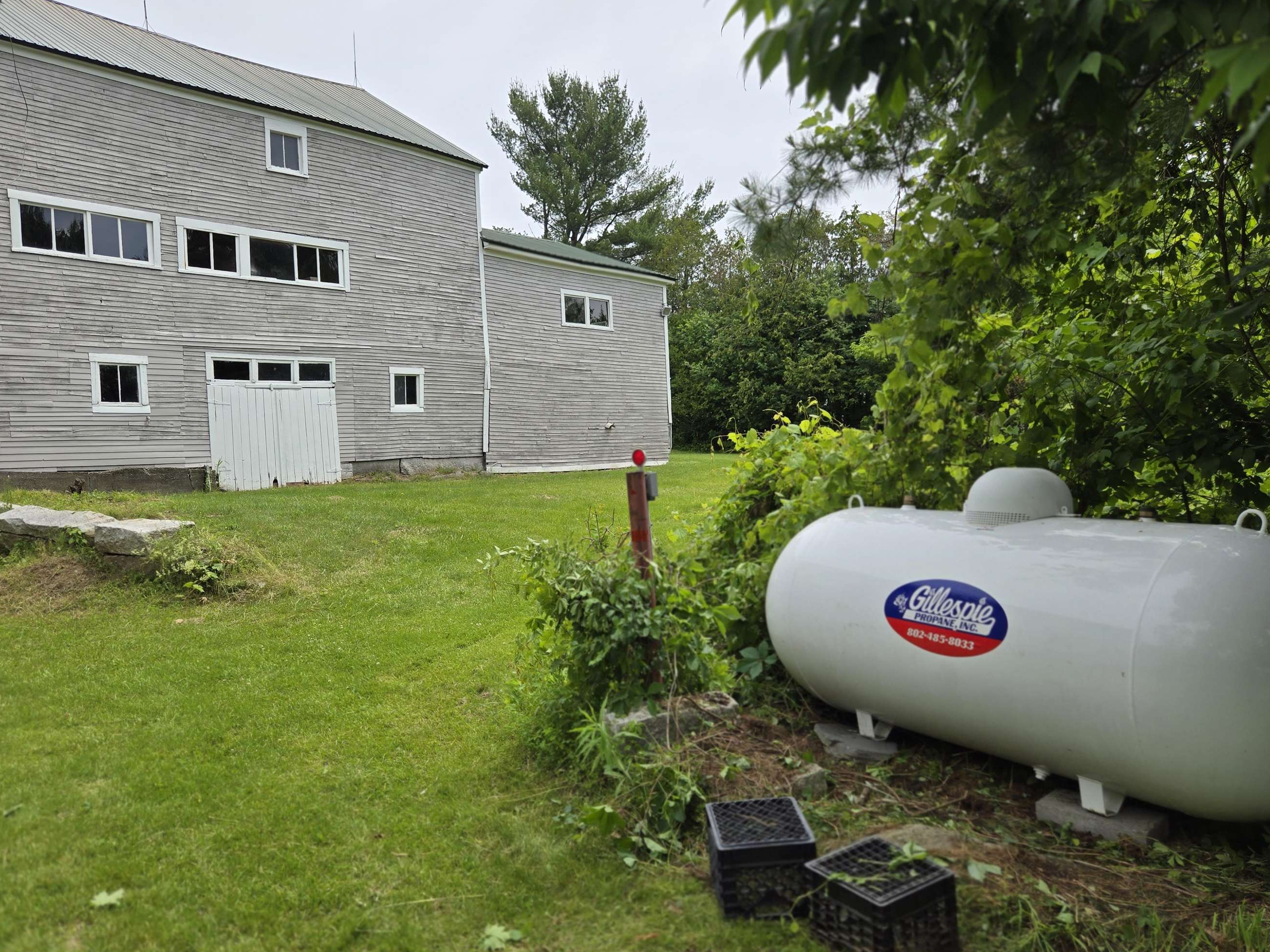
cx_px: 569
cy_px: 457
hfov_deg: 65.2
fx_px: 991
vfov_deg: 51.3
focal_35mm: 27
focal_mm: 5.4
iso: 25
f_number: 1.8
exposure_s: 1/1695
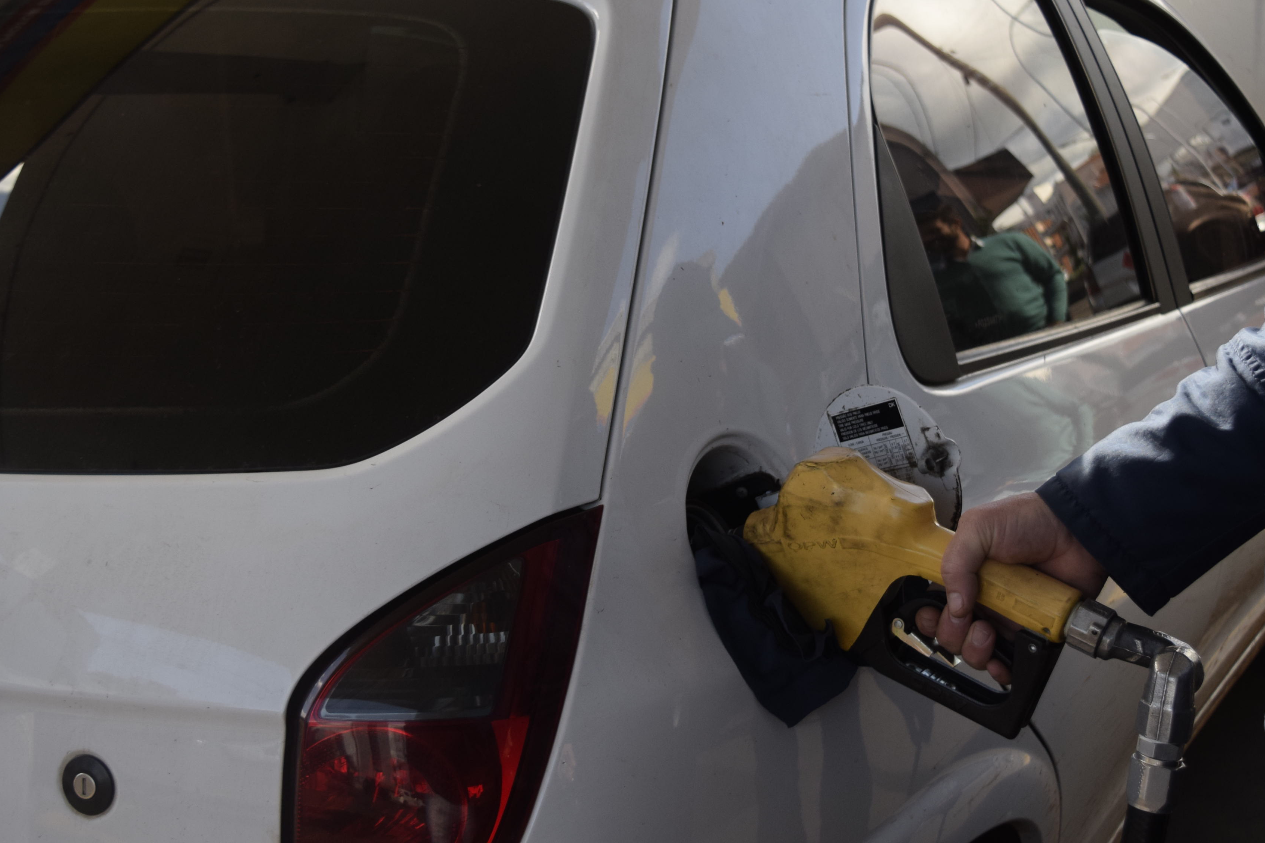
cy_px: 356
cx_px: 646
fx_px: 1886
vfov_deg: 25.2
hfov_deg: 37.1
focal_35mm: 54
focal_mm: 27
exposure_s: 1/800
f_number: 4
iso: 450
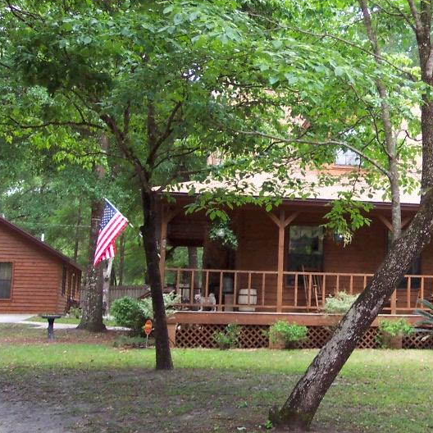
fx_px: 934
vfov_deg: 26.1
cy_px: 178
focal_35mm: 66
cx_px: 440
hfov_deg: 24.8
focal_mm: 8
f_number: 2.8
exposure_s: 1/125
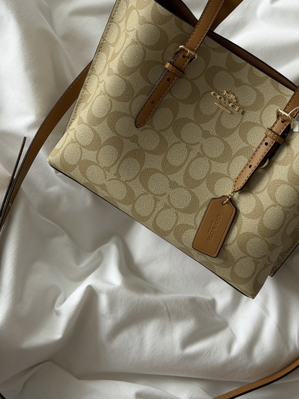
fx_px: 818
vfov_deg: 27.2
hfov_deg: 20.6
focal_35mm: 71
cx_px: 219
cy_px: 122
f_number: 1.78
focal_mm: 6.76
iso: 50
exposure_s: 1/123
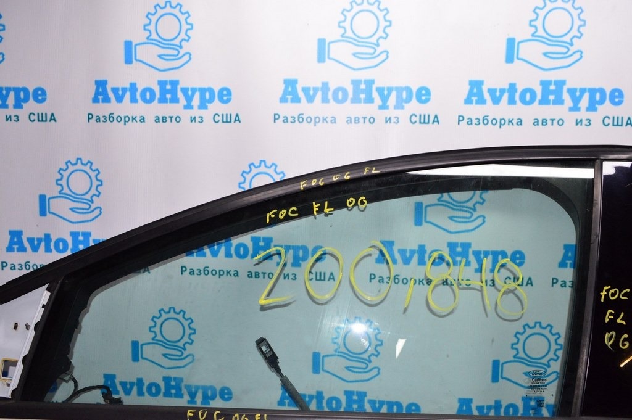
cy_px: 210
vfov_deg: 47.9
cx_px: 316
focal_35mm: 27
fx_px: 474
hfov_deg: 67.4
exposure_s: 1/200
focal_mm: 18
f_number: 8
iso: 1600
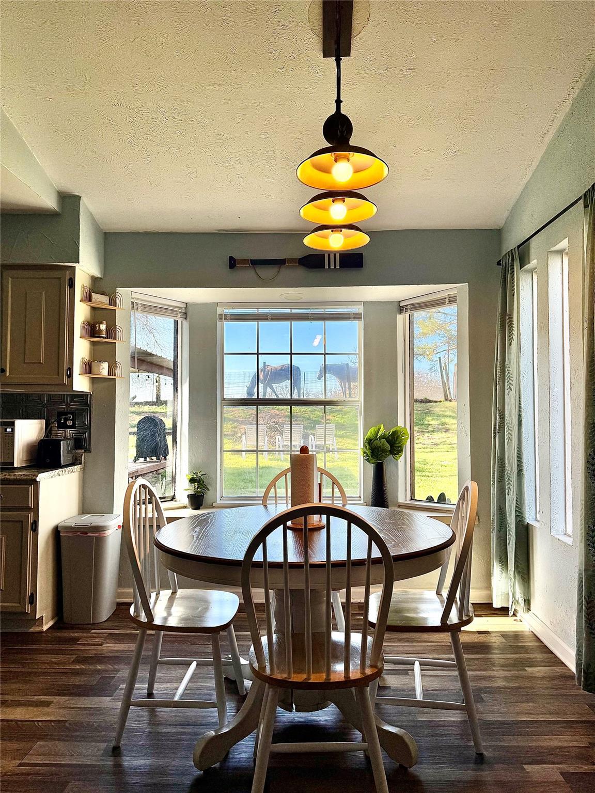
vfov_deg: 71.6
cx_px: 298
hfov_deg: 56.8
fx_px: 550
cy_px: 396
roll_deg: +0.4
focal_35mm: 24
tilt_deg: +1.8
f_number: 1.78
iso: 80
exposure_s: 1/773
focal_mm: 6.76
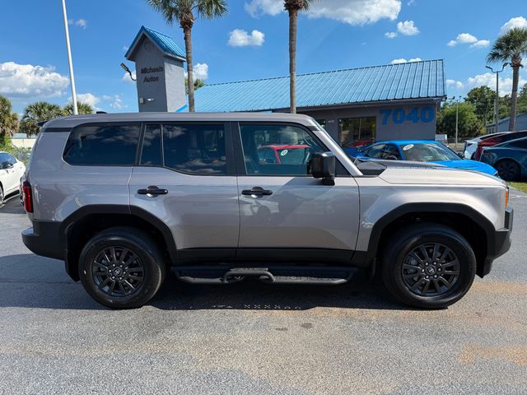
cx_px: 264
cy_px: 198
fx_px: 365
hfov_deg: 71.6
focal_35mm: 24
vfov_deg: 56.8
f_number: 1.78
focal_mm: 6.76
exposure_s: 1/3021
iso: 80
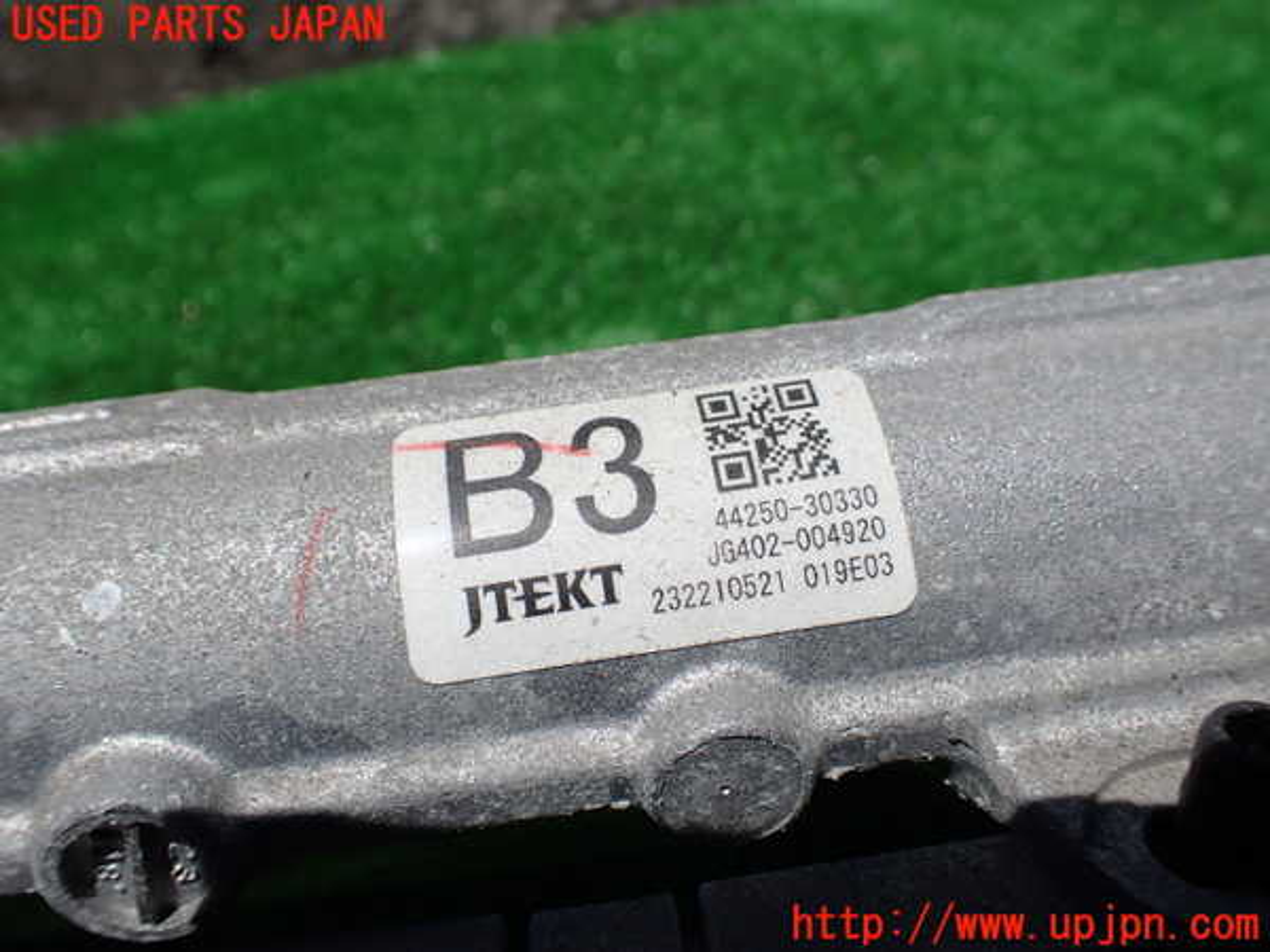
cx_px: 635
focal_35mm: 30
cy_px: 476
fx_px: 1101
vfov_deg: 46.8
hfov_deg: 60.0
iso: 100
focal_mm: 5.4
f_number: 9
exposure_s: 1/400
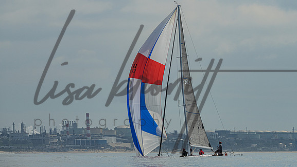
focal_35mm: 395
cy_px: 56
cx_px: 184
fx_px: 3112
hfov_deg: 5.5
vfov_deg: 3.1
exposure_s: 1/2500
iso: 320
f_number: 10
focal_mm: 290
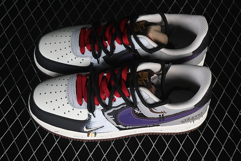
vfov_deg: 18.2
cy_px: 80
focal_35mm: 75
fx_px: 502
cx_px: 120
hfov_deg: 27.0
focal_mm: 50
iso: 160
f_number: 7.1
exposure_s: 1/80
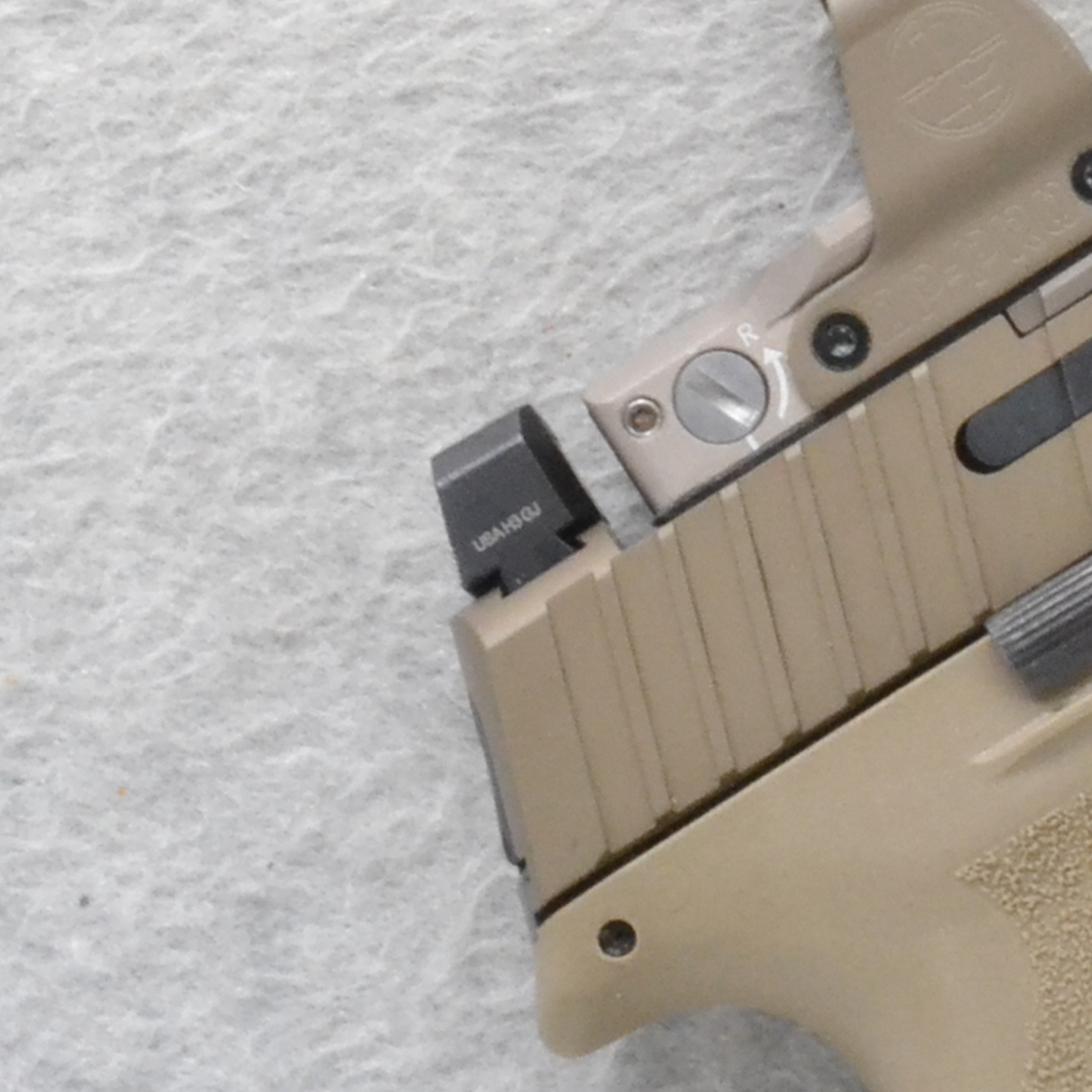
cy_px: 787
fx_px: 7673
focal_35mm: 215
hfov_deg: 8.1
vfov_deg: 8.1
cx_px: 1326
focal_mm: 36
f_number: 20
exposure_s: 1/160
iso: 3200
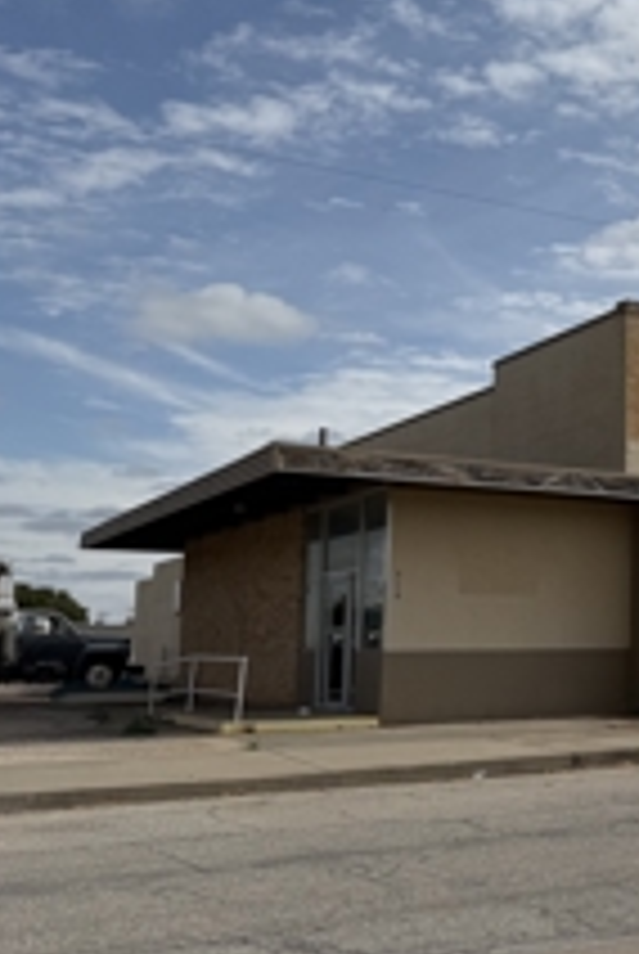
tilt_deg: +7.4
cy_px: 490
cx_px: 778
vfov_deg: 41.9
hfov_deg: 25.6
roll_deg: +0.5
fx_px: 1247
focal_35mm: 47
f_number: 1.78
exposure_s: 1/11905
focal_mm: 6.76
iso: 80
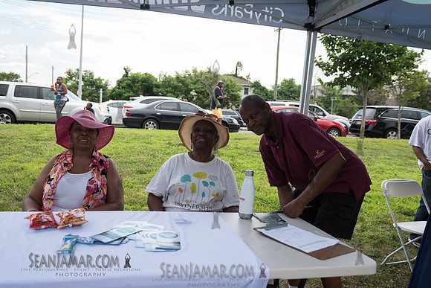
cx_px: 216
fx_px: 383
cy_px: 144
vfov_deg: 41.1
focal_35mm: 32
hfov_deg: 58.7
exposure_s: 1/400
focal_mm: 32
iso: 500
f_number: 4
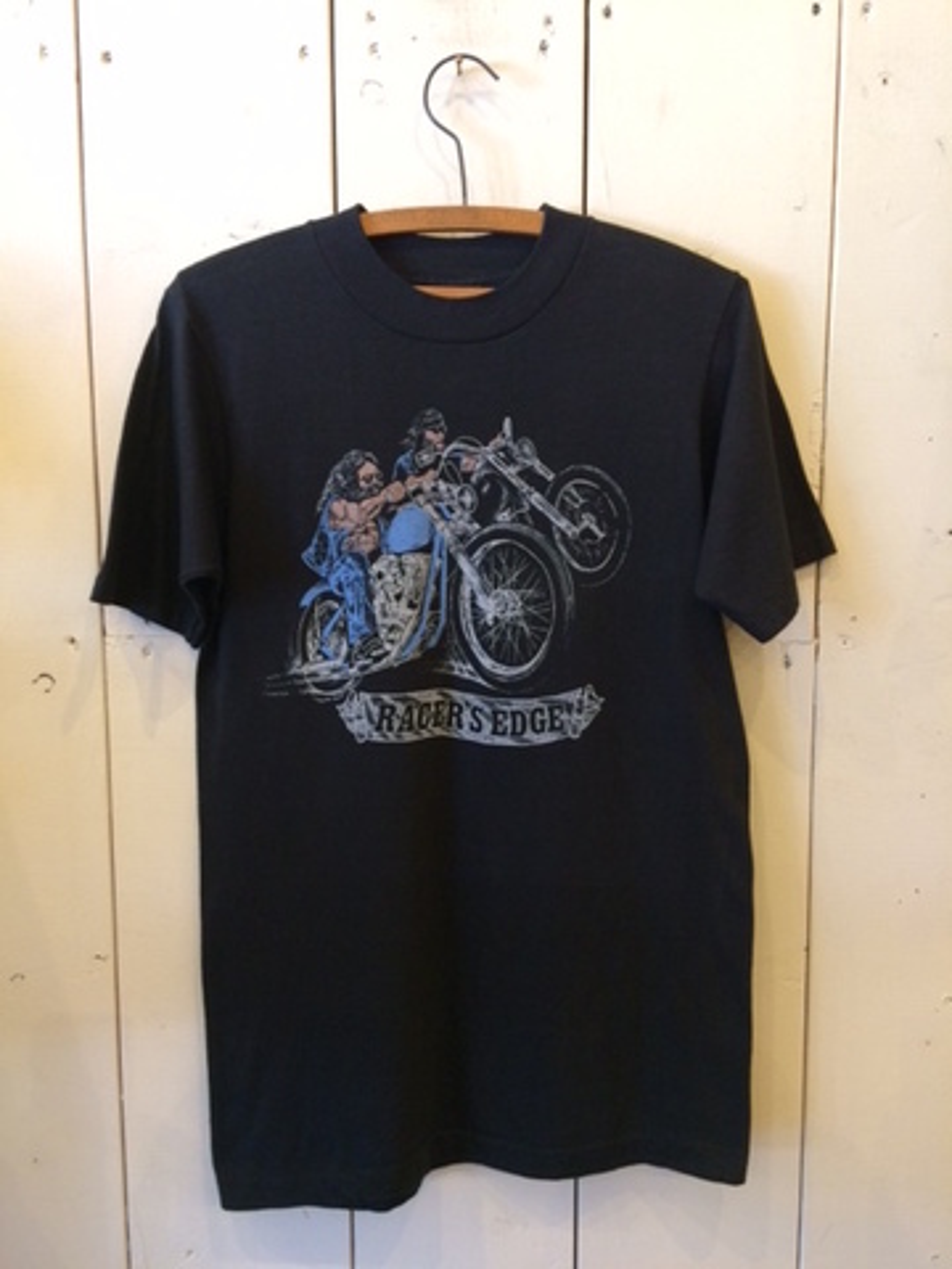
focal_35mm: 29
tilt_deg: -5.8
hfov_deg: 48.2
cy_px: 634
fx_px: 1063
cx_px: 476
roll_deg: +0.5
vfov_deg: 61.7
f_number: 2.2
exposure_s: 1/33
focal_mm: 4.15
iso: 200
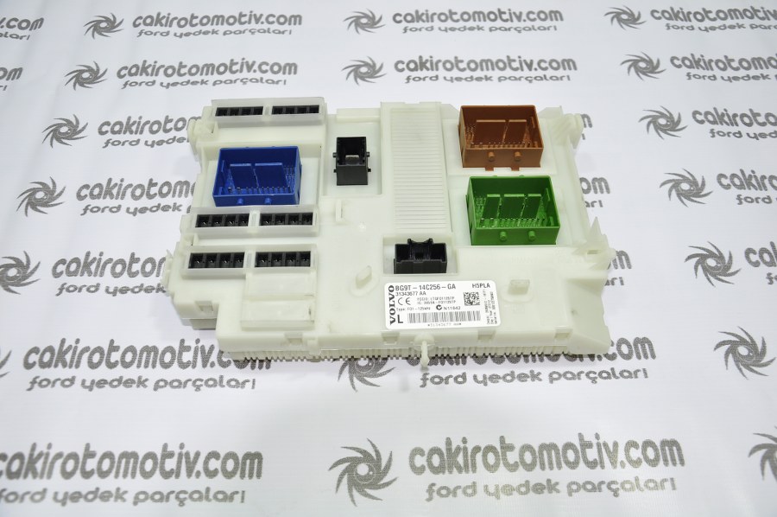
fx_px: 711
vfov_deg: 39.9
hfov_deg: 57.3
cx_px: 388
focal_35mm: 33
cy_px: 258
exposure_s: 1/40
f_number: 4.5
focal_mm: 22
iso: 200
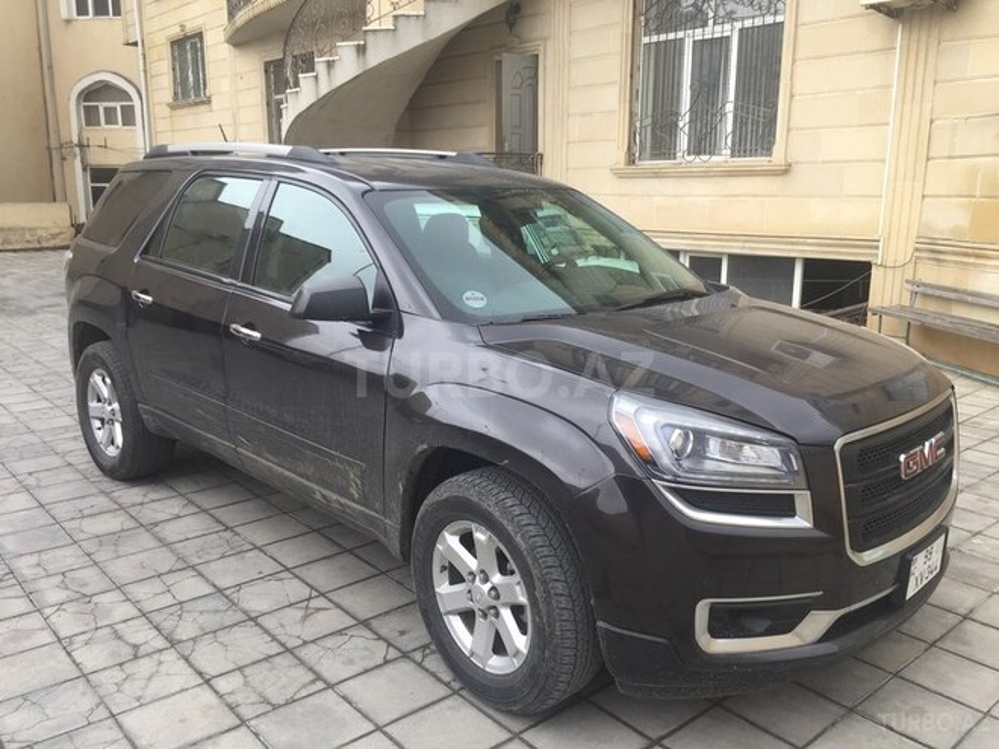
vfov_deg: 48.2
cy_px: 374
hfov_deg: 61.7
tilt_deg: -12.4
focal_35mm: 29
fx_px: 837
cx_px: 500
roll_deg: -0.7
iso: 32
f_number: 2.2
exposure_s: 1/100
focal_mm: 4.15
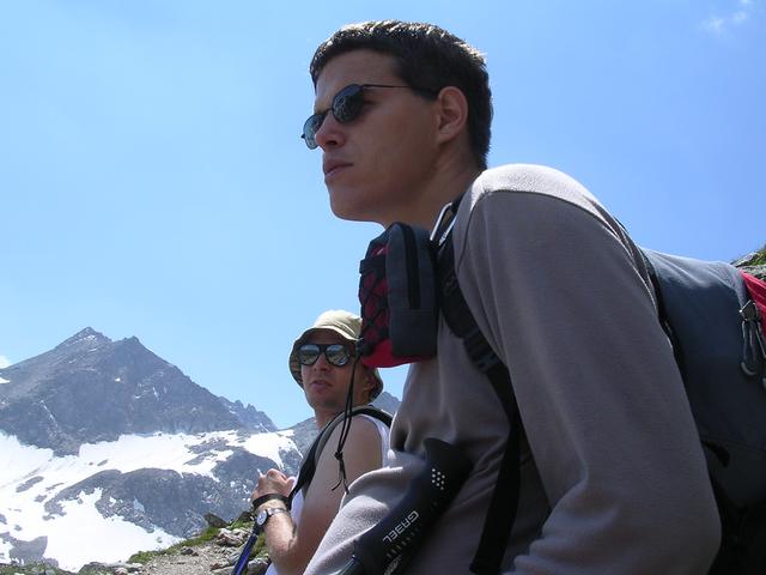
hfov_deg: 49.0
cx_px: 383
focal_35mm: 38
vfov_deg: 37.7
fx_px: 841
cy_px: 288
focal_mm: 5.8
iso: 100
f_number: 5.6
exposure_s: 1/303
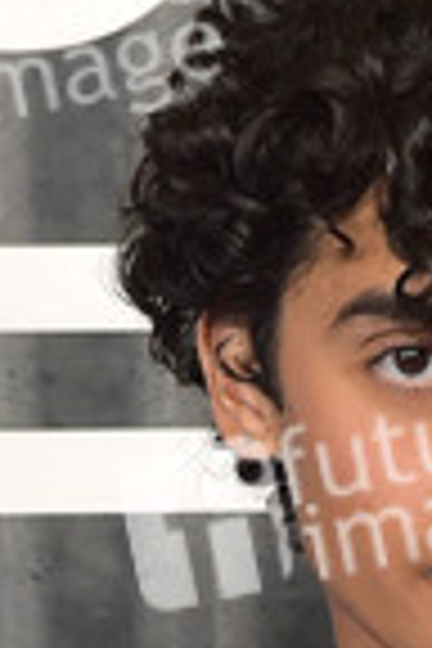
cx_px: 484
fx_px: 3492
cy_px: 729
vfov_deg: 10.5
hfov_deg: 7.0
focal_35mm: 194
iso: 2500
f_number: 6.3
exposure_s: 1/250
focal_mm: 70
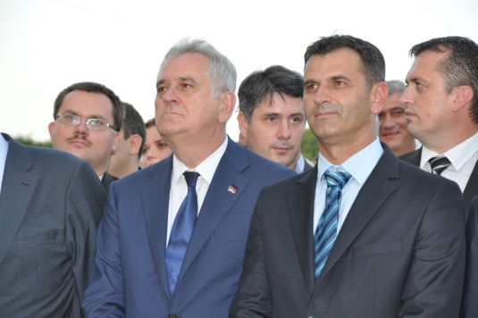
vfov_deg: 8.7
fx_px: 2090
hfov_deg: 13.0
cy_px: 159
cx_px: 239
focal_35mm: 158
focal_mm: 105
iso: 640
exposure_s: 1/100
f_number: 9
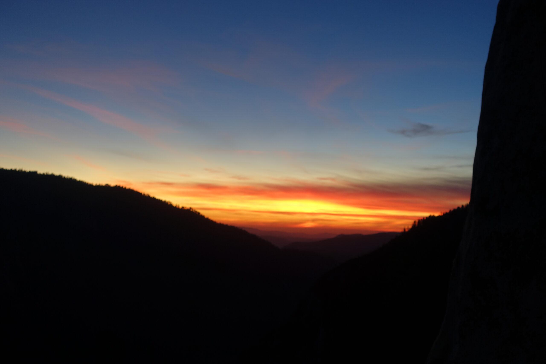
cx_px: 273
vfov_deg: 35.9
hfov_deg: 51.9
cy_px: 182
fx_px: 561
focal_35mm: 37
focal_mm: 13.72
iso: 125
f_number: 2.8
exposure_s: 1/60
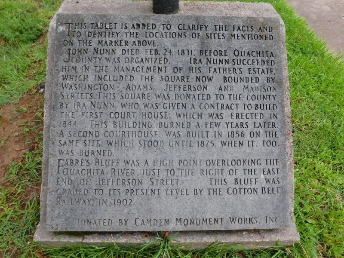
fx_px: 229
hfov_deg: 73.9
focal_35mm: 23
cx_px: 172
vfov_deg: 58.9
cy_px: 129
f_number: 3
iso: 125
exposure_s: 1/40
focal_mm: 4
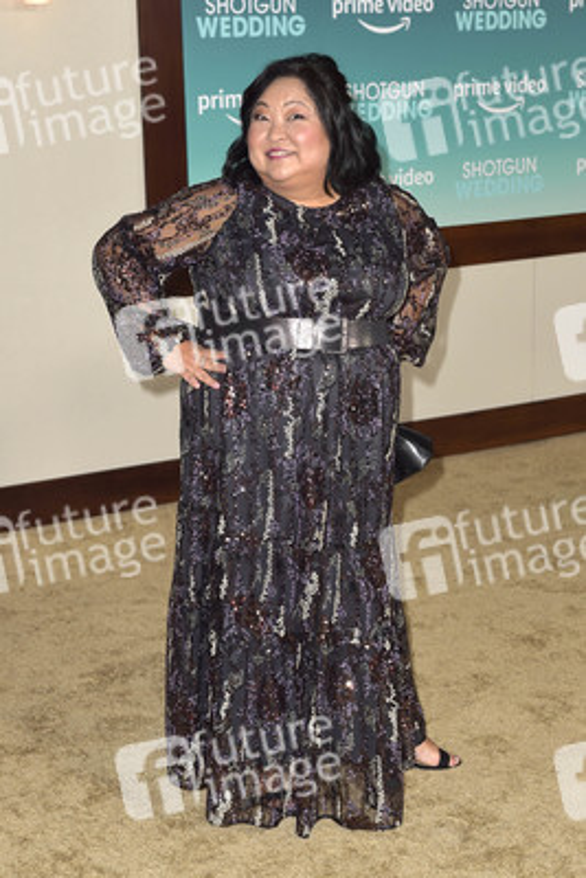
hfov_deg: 21.9
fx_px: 1512
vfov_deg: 32.4
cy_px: 439
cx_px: 293
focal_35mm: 62
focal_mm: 62
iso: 400
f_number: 6.3
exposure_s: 1/250
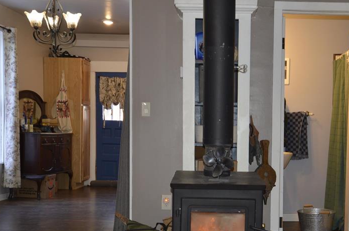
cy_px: 160
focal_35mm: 53
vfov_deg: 25.3
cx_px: 217
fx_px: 513
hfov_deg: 37.4
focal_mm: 24
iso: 450
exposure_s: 1/60
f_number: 4
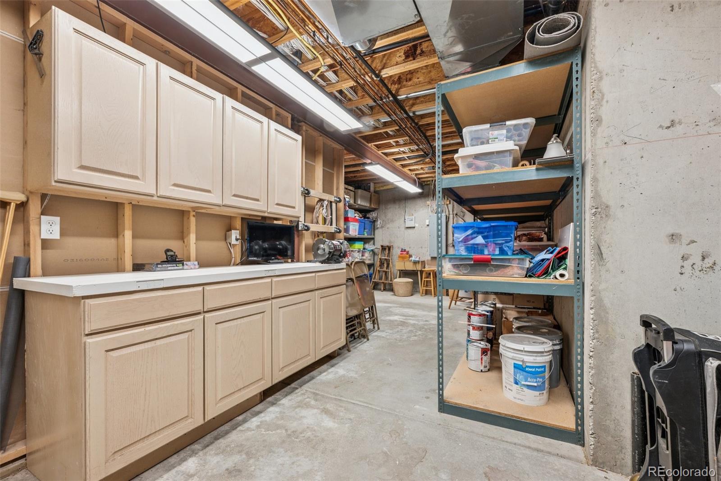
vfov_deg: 77.3
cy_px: 240
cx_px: 360
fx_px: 300
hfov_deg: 100.4
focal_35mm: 15
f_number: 11
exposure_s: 1/5
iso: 800
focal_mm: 15
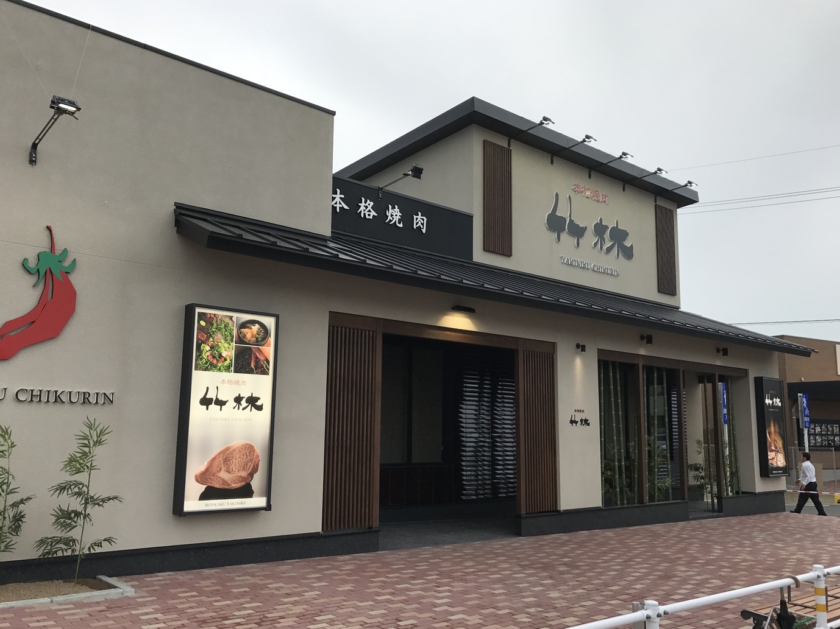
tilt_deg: +10.1
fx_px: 728
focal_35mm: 30
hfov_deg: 59.9
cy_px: 324
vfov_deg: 46.8
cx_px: 396
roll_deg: -1.3
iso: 20
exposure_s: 1/714
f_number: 1.8
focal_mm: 3.99
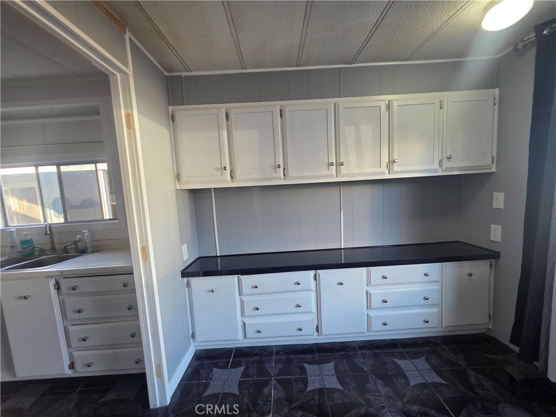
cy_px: 208
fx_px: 209
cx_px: 278
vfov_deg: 89.9
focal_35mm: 13
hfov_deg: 106.2
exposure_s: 1/120
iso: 160
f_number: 1.9
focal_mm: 2.2
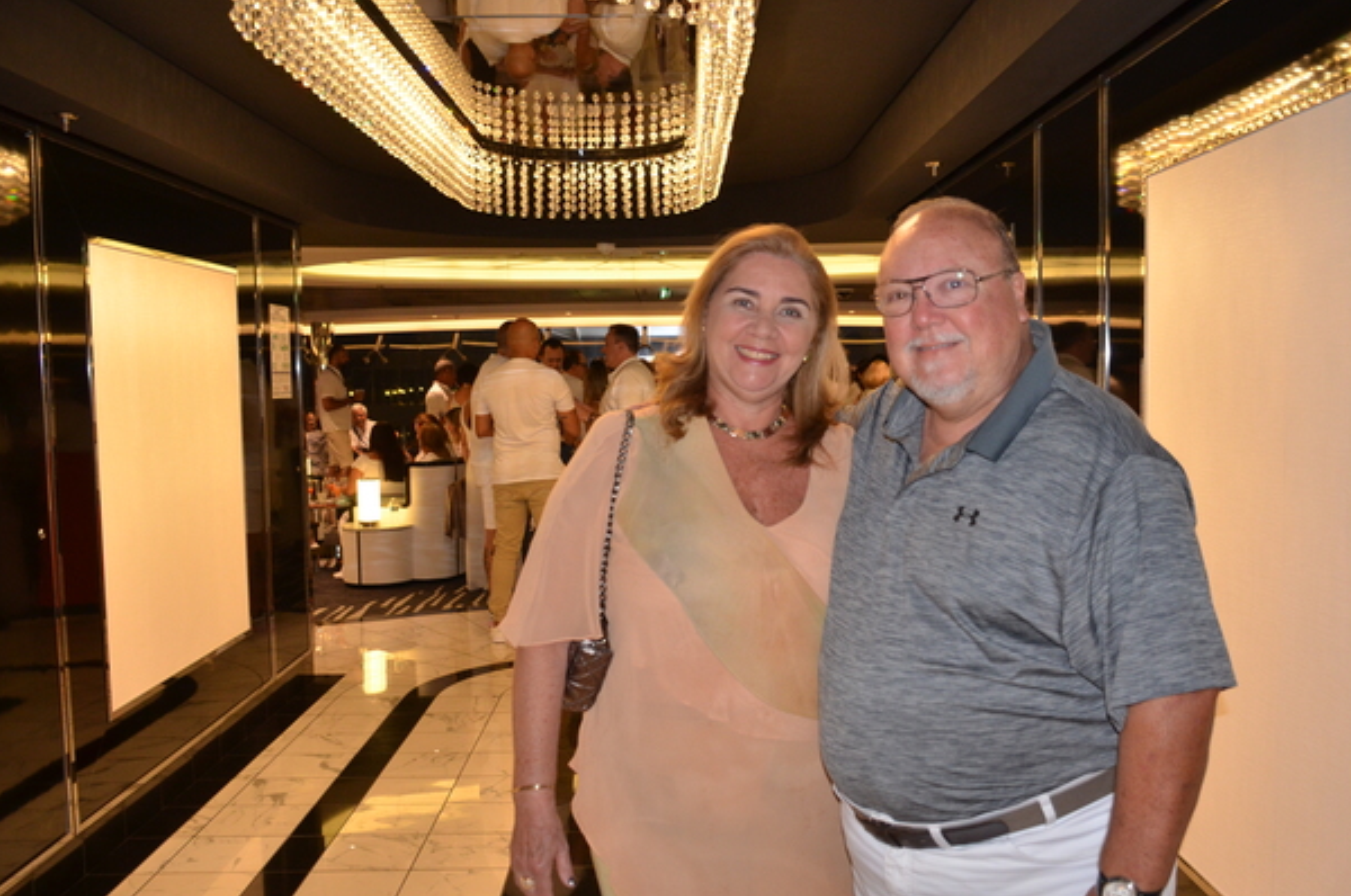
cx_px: 741
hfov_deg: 54.4
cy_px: 484
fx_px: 1311
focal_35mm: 35
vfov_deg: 37.7
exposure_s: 1/60
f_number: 3.5
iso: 800
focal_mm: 20
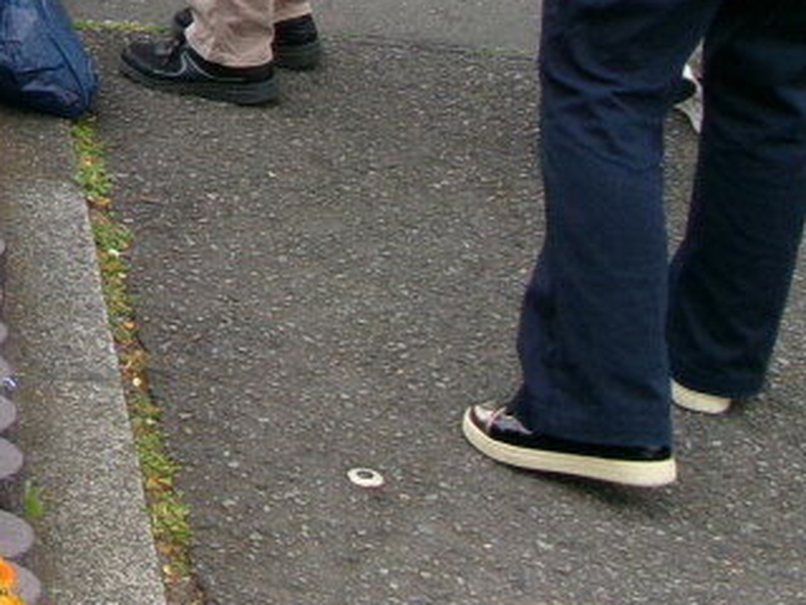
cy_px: -252
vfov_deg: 13.4
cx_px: -604
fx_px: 2445
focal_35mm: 105
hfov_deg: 16.1
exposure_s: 1/180
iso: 100
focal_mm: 5.1
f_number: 3.9
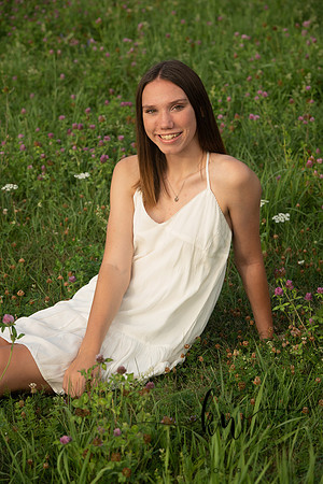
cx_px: 162
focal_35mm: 110
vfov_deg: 18.6
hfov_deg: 12.5
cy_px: 242
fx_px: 1480
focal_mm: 110
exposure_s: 1/320
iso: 400
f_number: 7.1
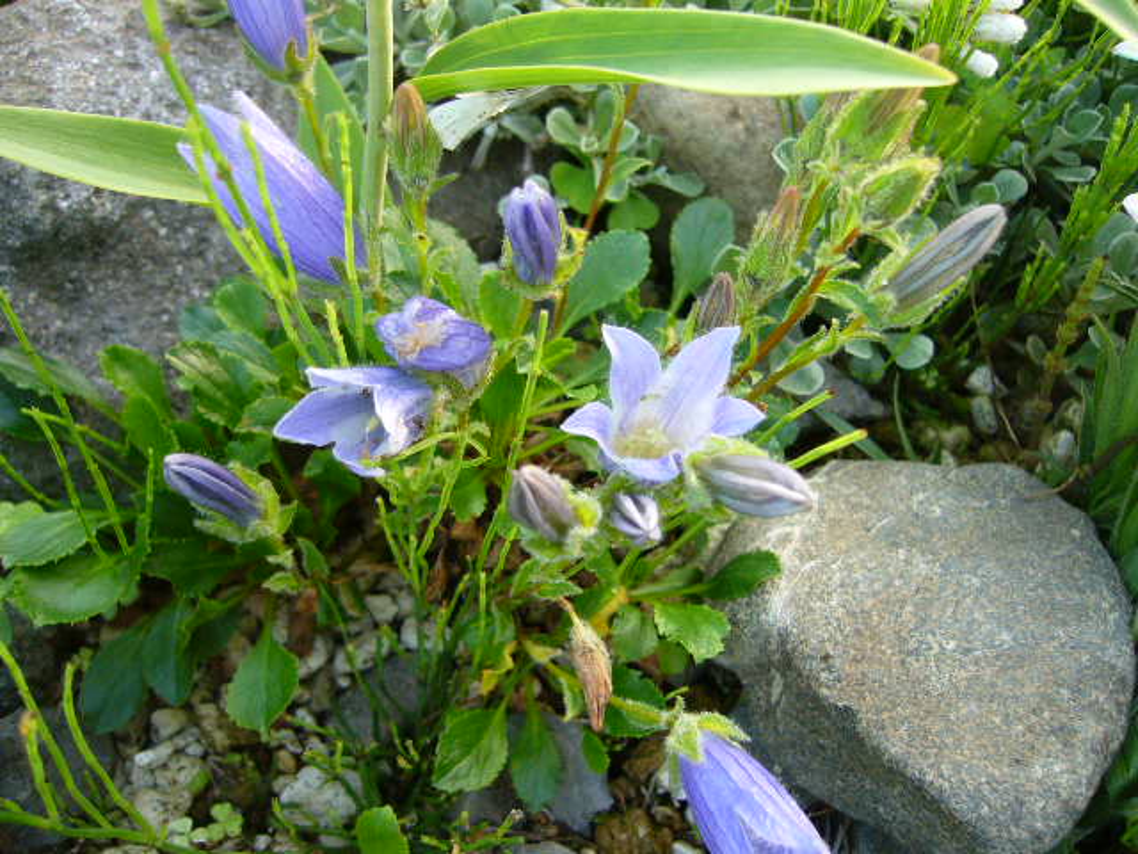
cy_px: 427
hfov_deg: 52.6
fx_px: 1151
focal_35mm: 35
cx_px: 569
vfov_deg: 40.7
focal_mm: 5.8
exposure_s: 1/40
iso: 100
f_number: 2.8
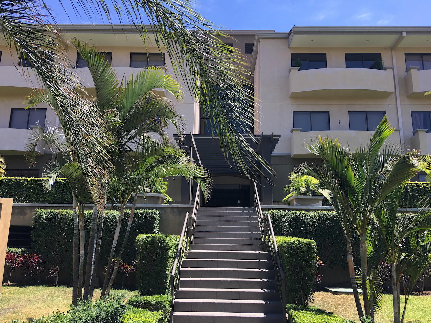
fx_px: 361
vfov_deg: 48.2
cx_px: 216
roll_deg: -0.5
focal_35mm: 29
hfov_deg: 61.7
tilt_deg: +13.3
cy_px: 162
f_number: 2.2
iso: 25
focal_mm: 4.15
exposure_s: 1/651
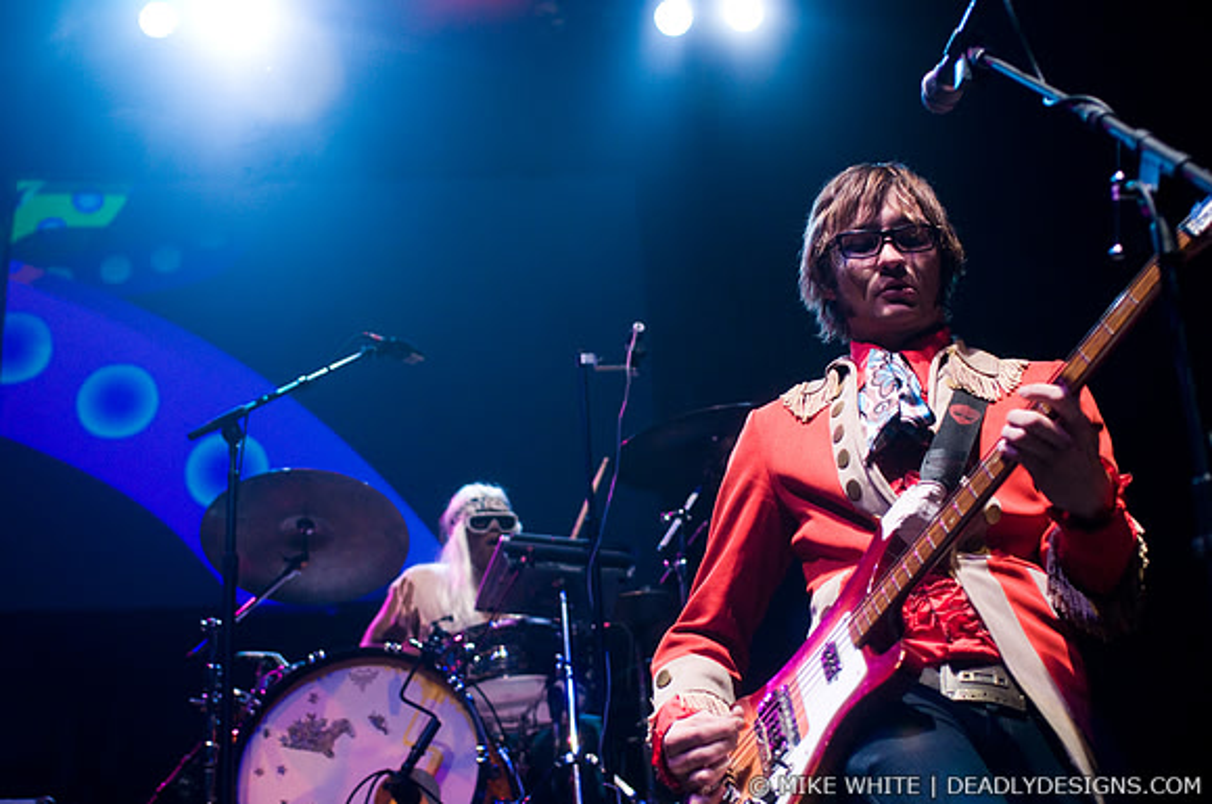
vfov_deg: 22.6
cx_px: 606
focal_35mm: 60
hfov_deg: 33.4
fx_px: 2017
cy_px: 402
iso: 640
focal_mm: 40
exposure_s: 1/200
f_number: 2.8
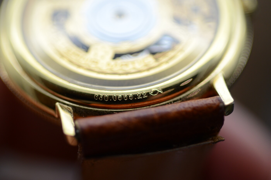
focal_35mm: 90
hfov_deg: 22.7
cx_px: 136
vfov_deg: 15.1
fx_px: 676
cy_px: 90
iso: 800
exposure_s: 1/640
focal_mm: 60
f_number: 4.2
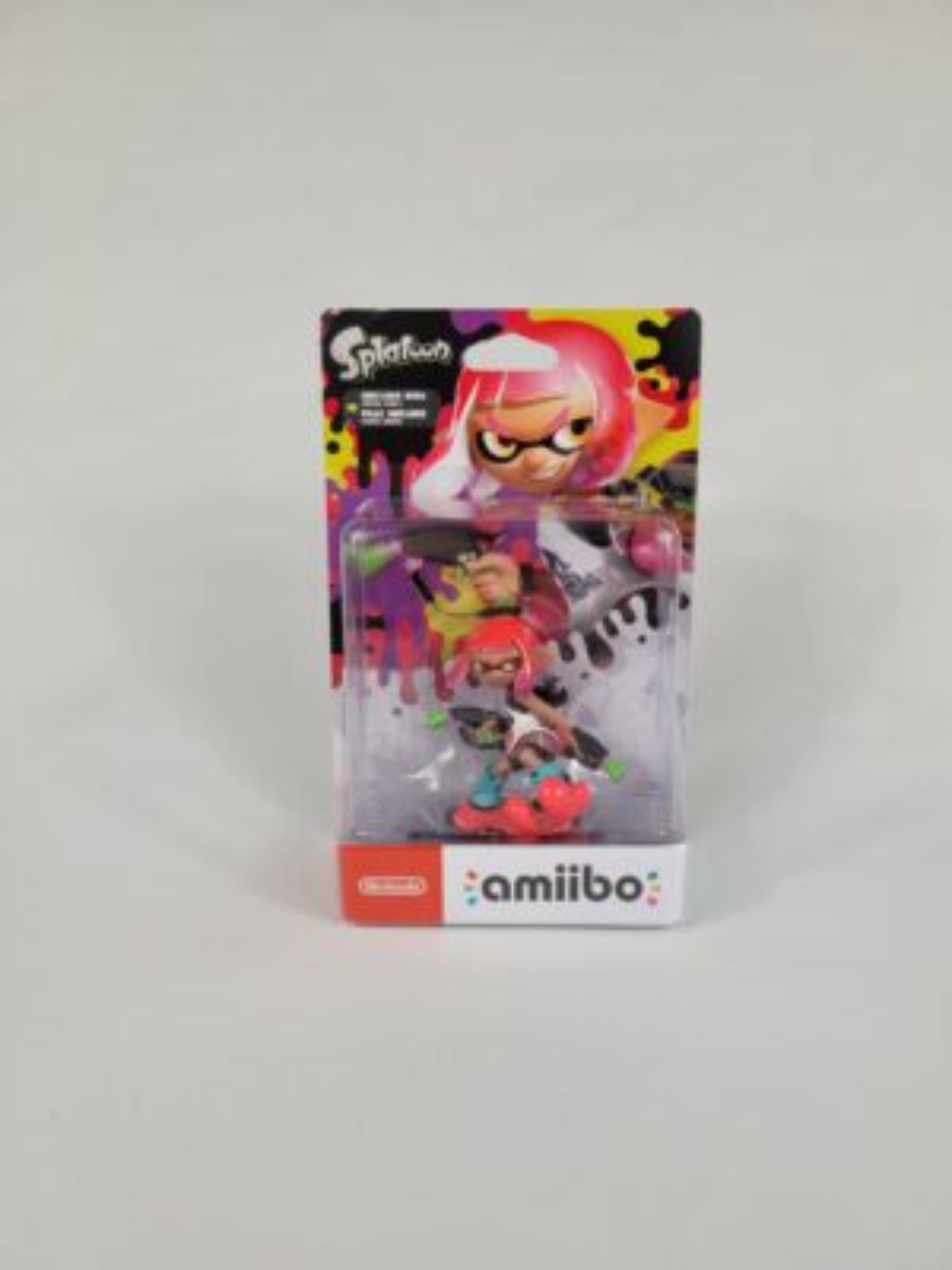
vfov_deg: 67.3
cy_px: 635
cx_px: 476
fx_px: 953
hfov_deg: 53.1
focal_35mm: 26
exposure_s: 1/290
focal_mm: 5.4
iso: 40
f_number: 1.8
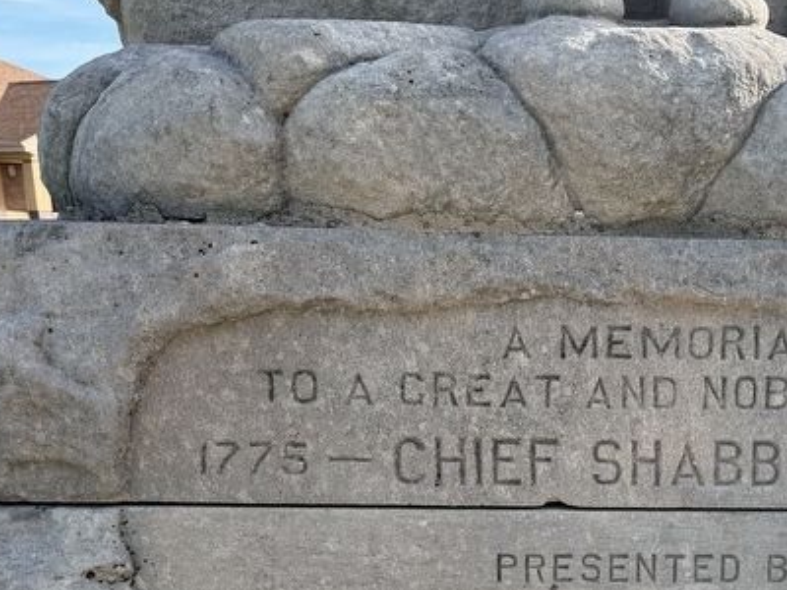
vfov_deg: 28.5
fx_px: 1091
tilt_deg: -17.8
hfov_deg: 38.2
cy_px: 580
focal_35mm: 48
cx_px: 632
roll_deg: -1.5
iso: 80
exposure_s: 1/1464
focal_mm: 6.76
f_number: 1.78
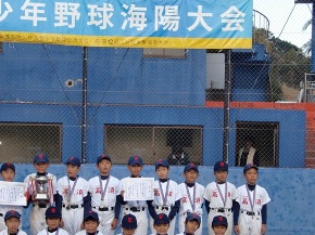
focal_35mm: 85
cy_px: 167
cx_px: 126
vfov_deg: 17.3
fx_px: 773
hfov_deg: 23.0
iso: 64
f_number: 3.6
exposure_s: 1/200
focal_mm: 9.8
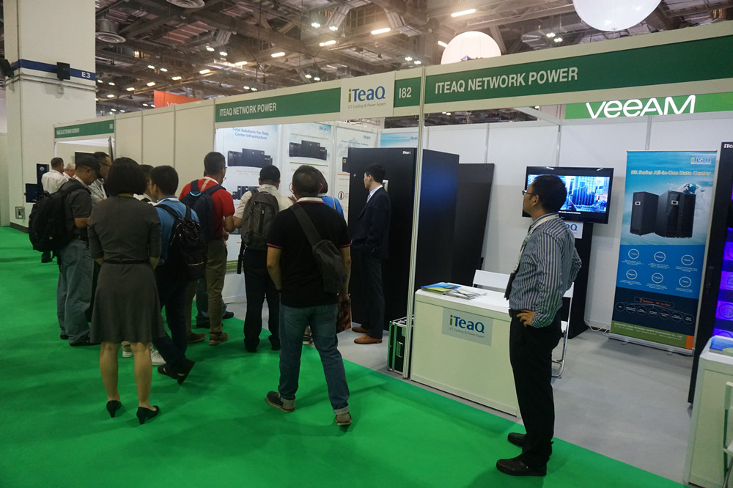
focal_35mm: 24
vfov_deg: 53.1
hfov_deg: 73.8
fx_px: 488
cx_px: 366
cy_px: 244
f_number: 3.5
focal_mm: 16
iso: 1600
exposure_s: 1/160
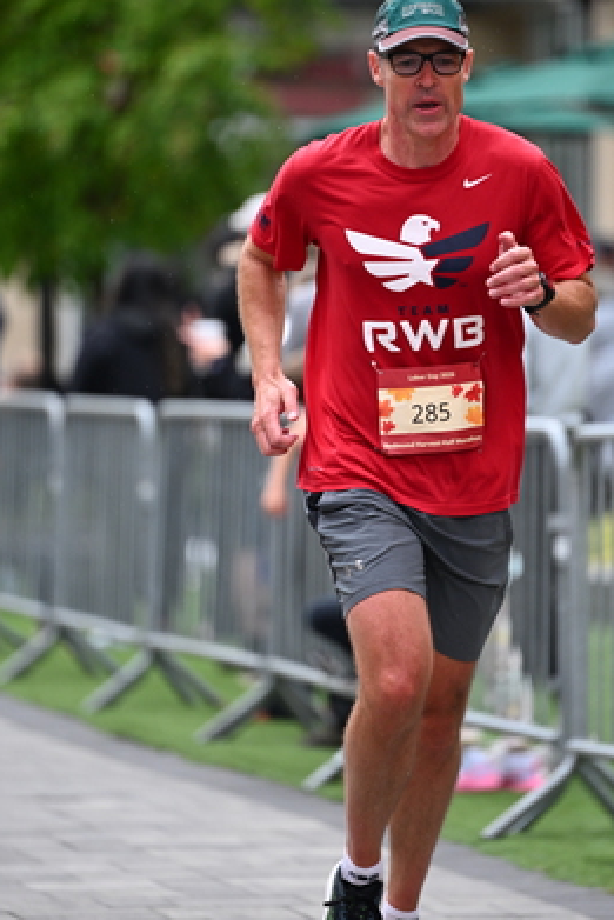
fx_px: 7182
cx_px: 382
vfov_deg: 7.3
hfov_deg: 4.9
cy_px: 384
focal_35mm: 281
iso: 1250
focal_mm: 200
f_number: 2.8
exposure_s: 1/2000
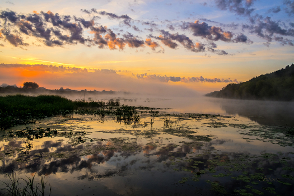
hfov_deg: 67.4
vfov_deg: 47.9
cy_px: 98
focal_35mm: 27
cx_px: 147
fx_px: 220
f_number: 8
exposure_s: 1/160
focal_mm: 18
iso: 250
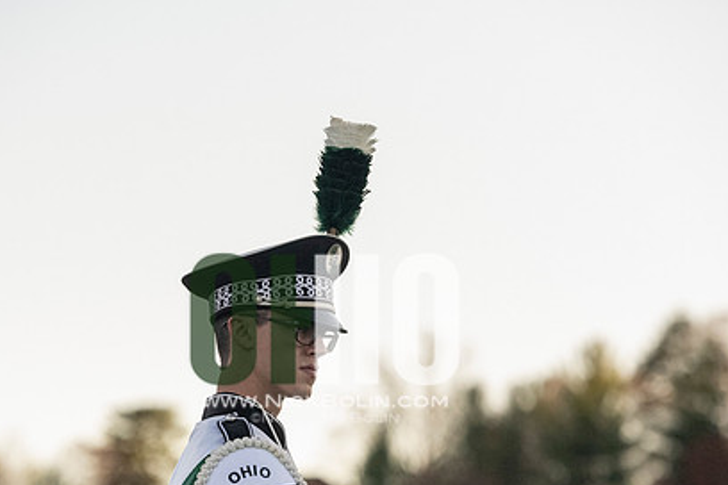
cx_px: 325
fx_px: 5035
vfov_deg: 5.5
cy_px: 338
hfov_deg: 8.3
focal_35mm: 249
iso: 5000
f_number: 4.5
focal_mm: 175
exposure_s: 1/8000
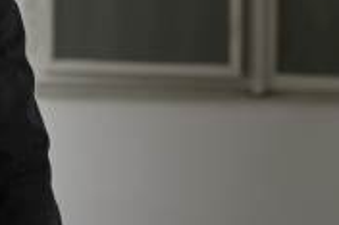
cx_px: -210
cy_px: -23
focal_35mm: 373
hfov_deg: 5.5
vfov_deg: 3.7
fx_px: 3509
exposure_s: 1/160
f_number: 4
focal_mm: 84
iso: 560
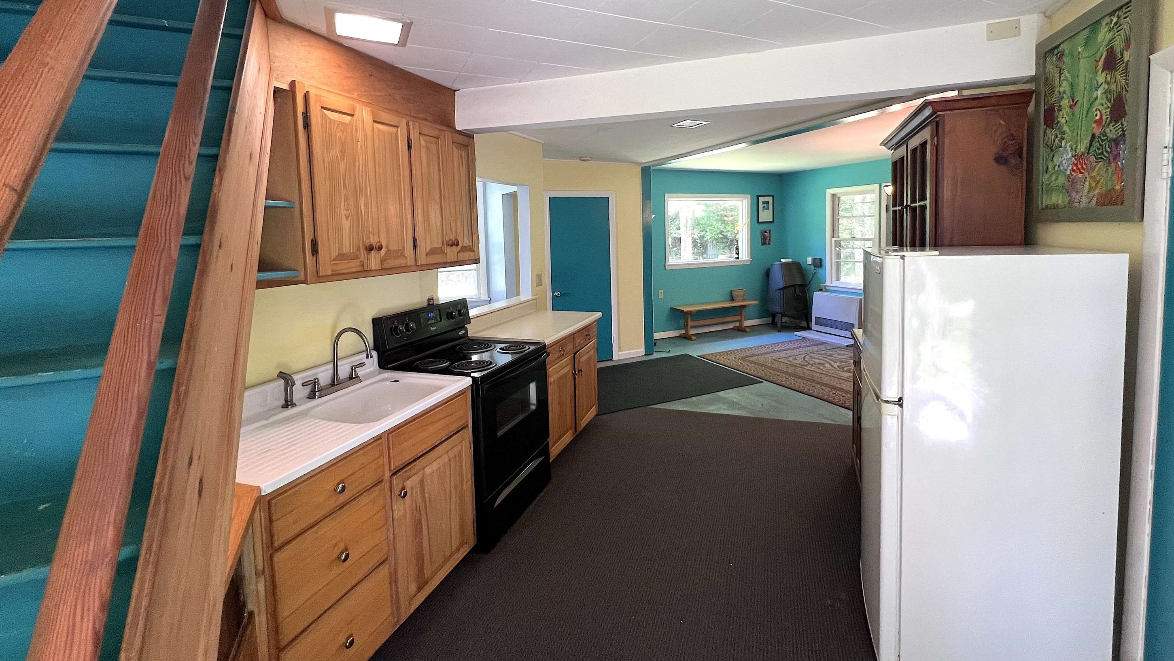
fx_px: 467
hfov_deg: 102.9
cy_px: 270
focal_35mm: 15
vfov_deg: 69.9
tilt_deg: -4.2
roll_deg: +1.8
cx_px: 613
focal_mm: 1.57
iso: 250
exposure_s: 1/99
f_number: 1.8
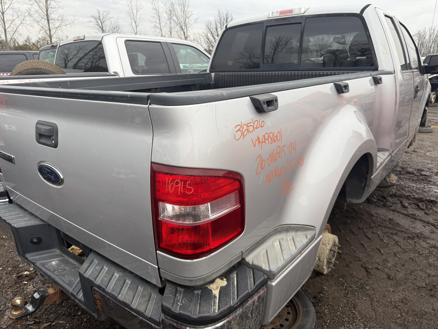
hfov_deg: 71.6
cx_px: 219
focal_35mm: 24
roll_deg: +0.9
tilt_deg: -15.8
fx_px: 304
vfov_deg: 56.8
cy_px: 164
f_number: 1.78
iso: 80
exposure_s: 1/780
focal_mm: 6.76
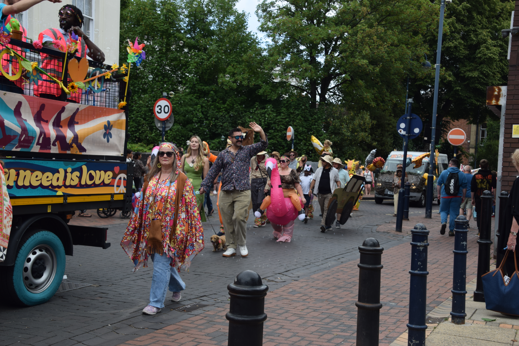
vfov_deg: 28.1
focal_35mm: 48
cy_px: 173
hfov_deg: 41.1
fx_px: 692
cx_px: 260
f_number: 8
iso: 220
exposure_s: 1/250
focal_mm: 32
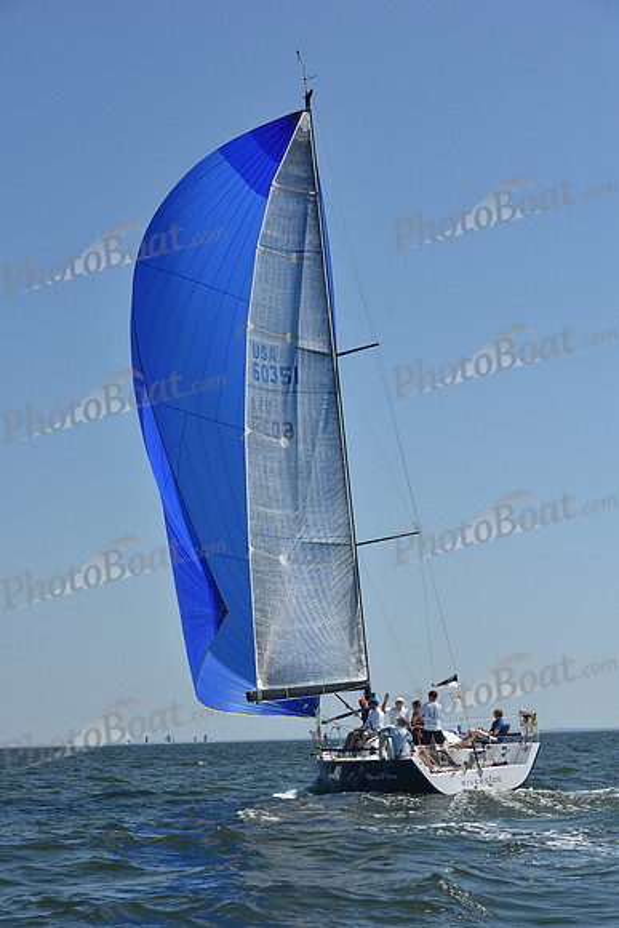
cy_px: 464
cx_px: 310
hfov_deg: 19.5
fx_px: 1804
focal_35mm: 70
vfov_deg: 28.8
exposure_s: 1/1250
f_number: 9
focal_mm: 70
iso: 250
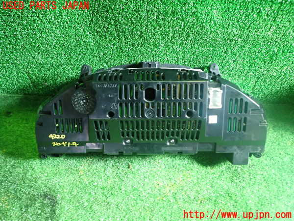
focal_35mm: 25
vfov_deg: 54.9
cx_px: 147
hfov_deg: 69.4
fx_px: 212
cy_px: 110
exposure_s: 1/30
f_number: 2
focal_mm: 4.5
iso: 500
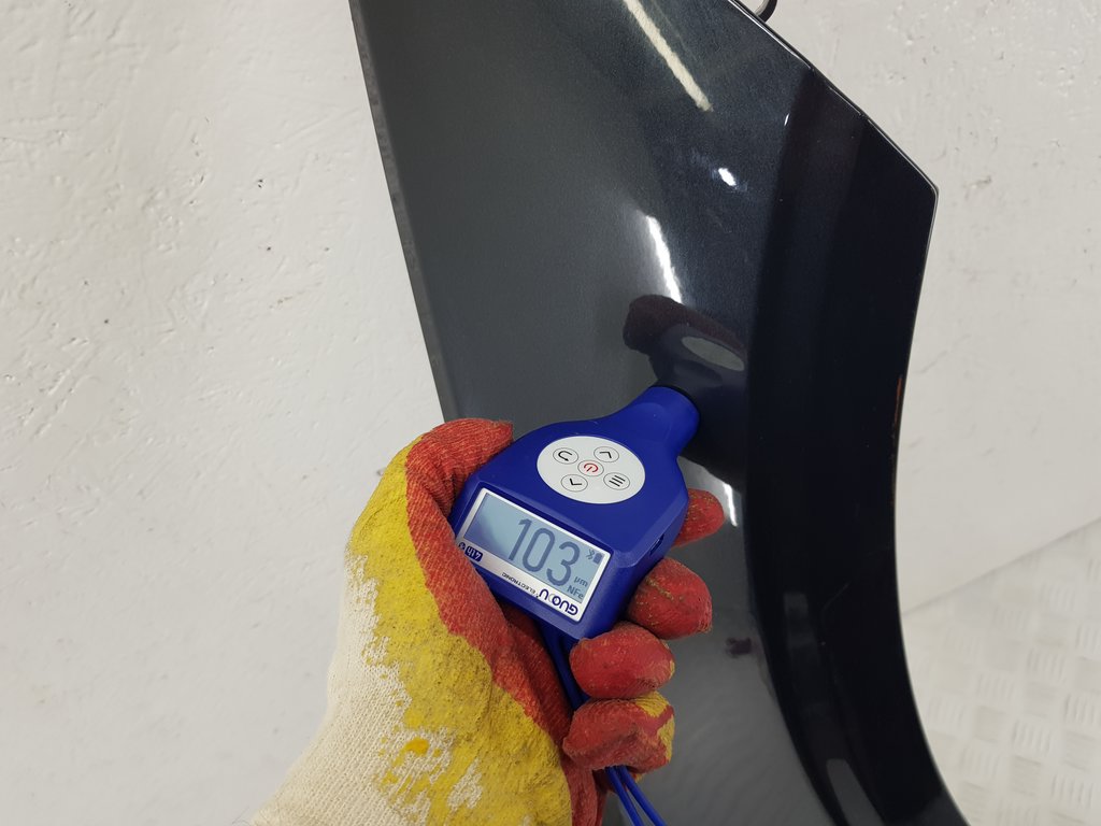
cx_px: 550
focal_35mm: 26
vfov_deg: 53.1
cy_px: 413
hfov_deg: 67.3
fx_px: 827
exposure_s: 1/100
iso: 64
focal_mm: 4.2
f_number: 1.7
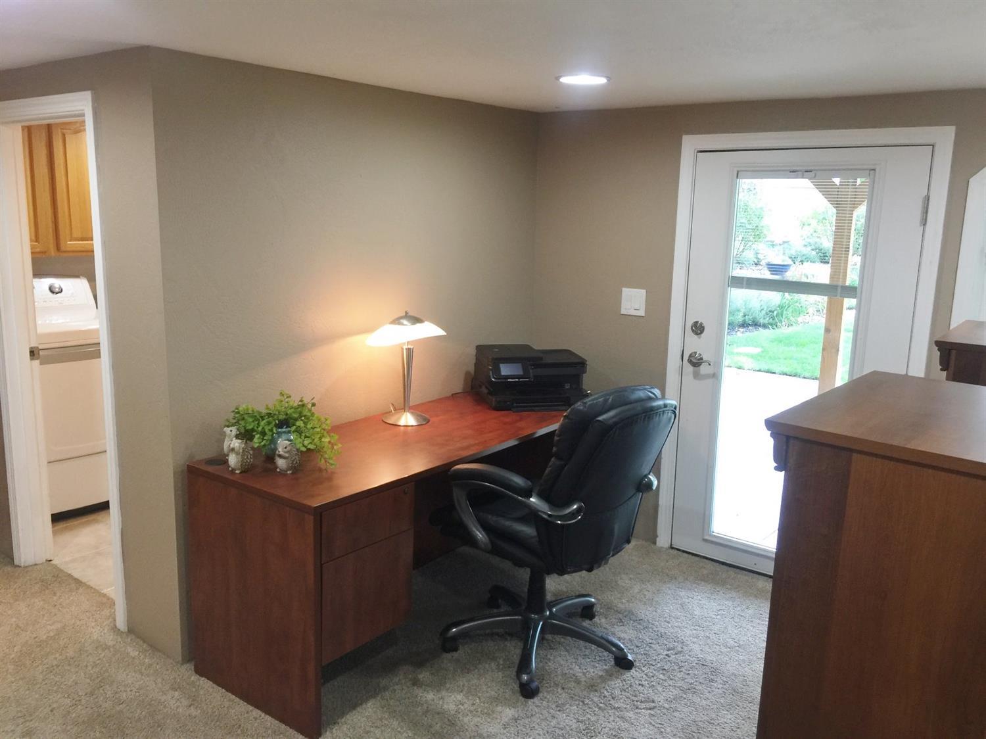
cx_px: 493
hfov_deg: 61.7
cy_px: 370
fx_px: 826
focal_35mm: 29
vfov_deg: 48.2
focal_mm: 4.15
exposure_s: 1/15
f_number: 2.2
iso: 40
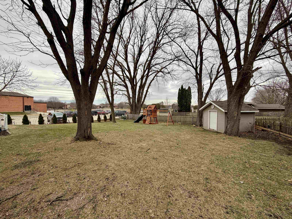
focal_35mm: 14
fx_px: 118
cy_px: 110
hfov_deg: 102.1
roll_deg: +0.3
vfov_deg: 85.7
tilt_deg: -1.1
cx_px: 146
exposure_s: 1/381
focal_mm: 2.22
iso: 50
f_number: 2.2
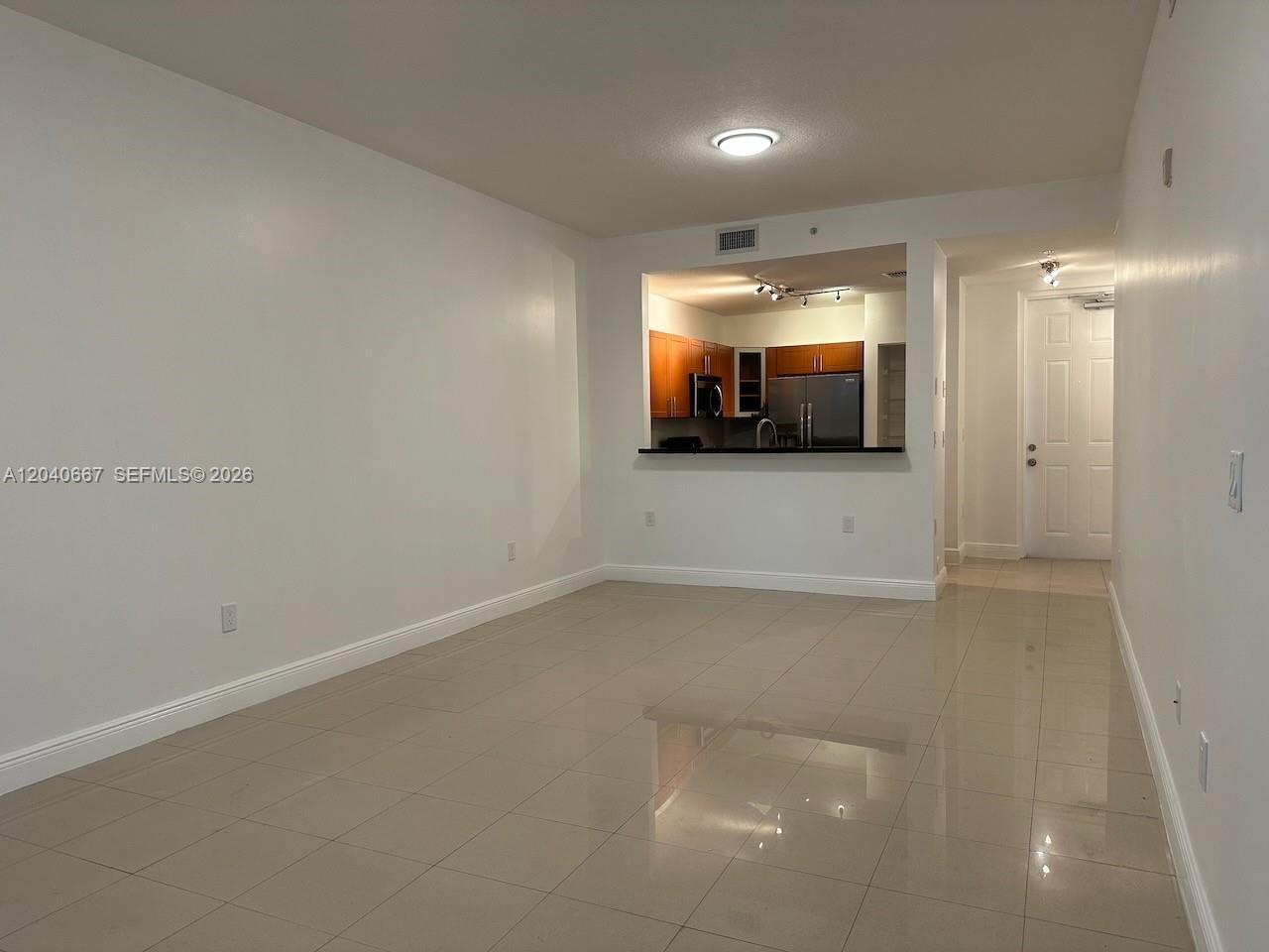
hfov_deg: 71.6
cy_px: 476
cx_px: 634
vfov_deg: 56.8
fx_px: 880
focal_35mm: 24
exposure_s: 1/60
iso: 125
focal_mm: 6.86
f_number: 1.78
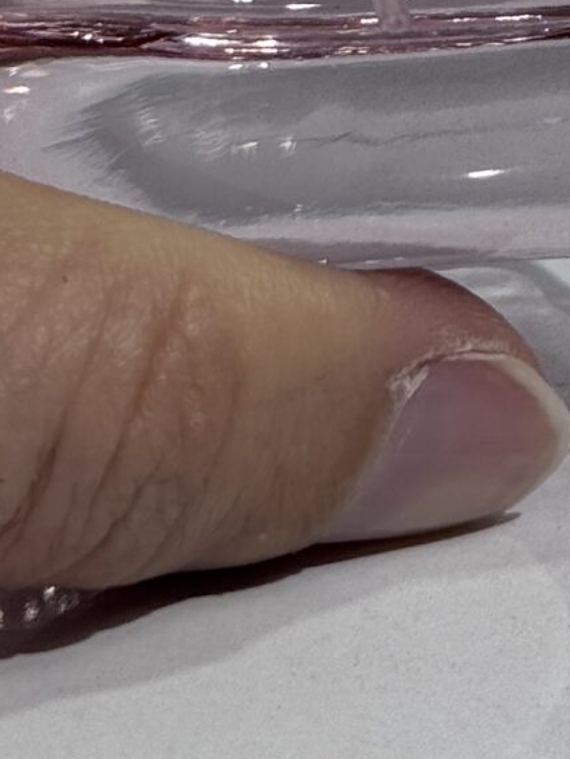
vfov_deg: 8.8
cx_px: 834
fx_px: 4761
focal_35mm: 217
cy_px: -502
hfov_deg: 6.8
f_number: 1.78
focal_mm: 6.76
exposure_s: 1/572
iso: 64
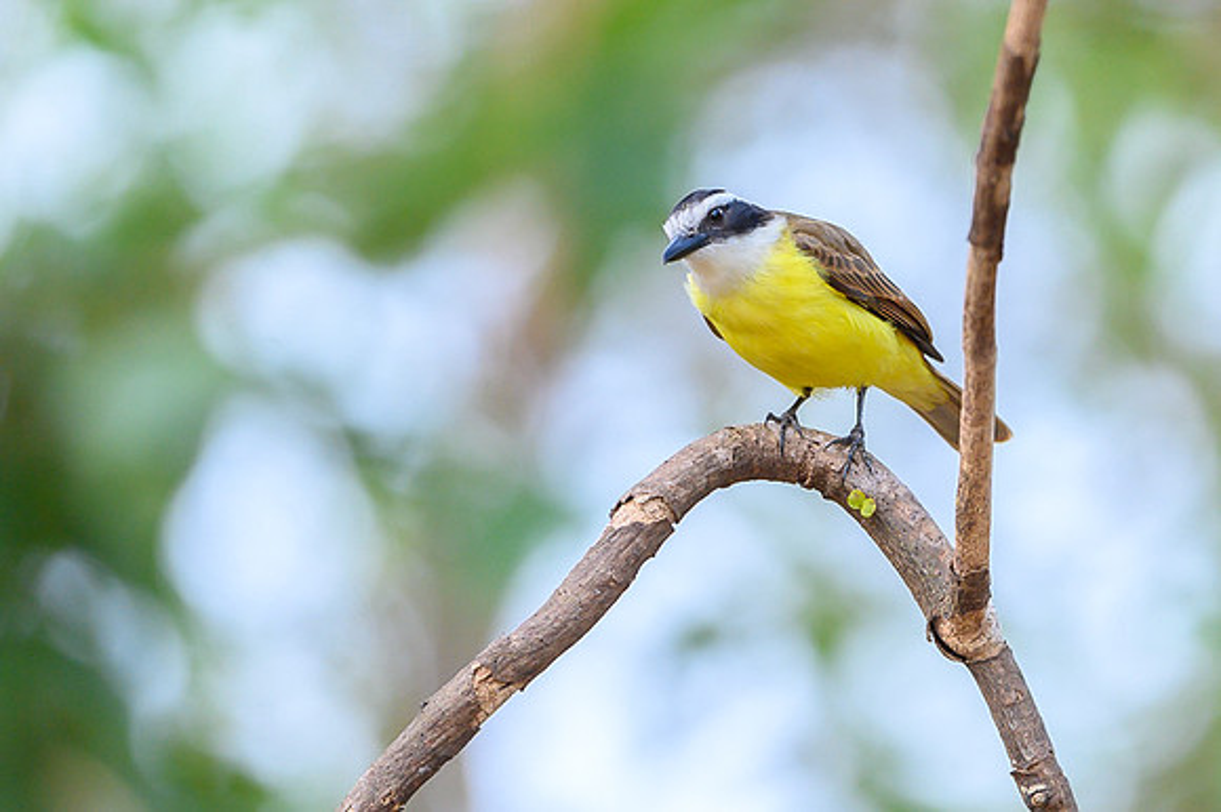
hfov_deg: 2.6
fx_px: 27149
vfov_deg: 1.7
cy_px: 254
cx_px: 745
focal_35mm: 801
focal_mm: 500
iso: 1600
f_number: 4
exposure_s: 1/800
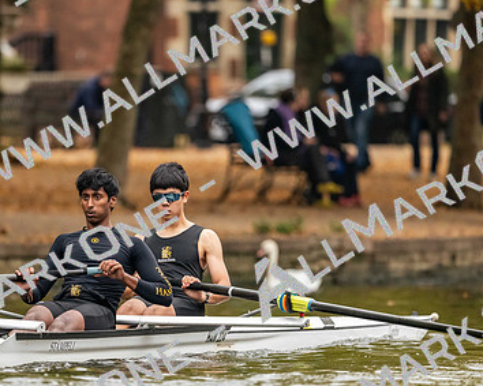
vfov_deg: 2.5
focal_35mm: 615
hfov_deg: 3.1
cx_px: 138
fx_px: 8789
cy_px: 193
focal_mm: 400
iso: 2800
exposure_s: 1/2500
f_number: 4.5
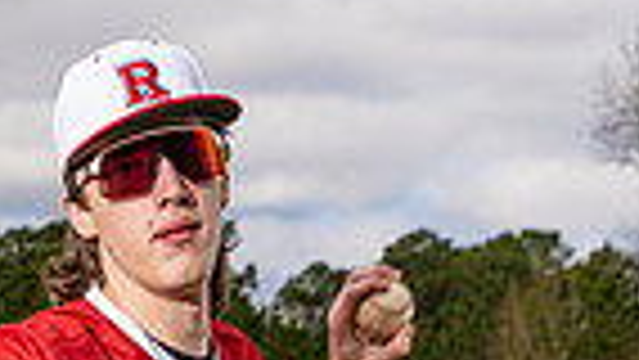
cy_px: 878
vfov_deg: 5.7
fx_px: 3492
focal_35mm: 206
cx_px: 274
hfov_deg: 10.5
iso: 100
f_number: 6.3
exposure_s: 1/250
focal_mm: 62
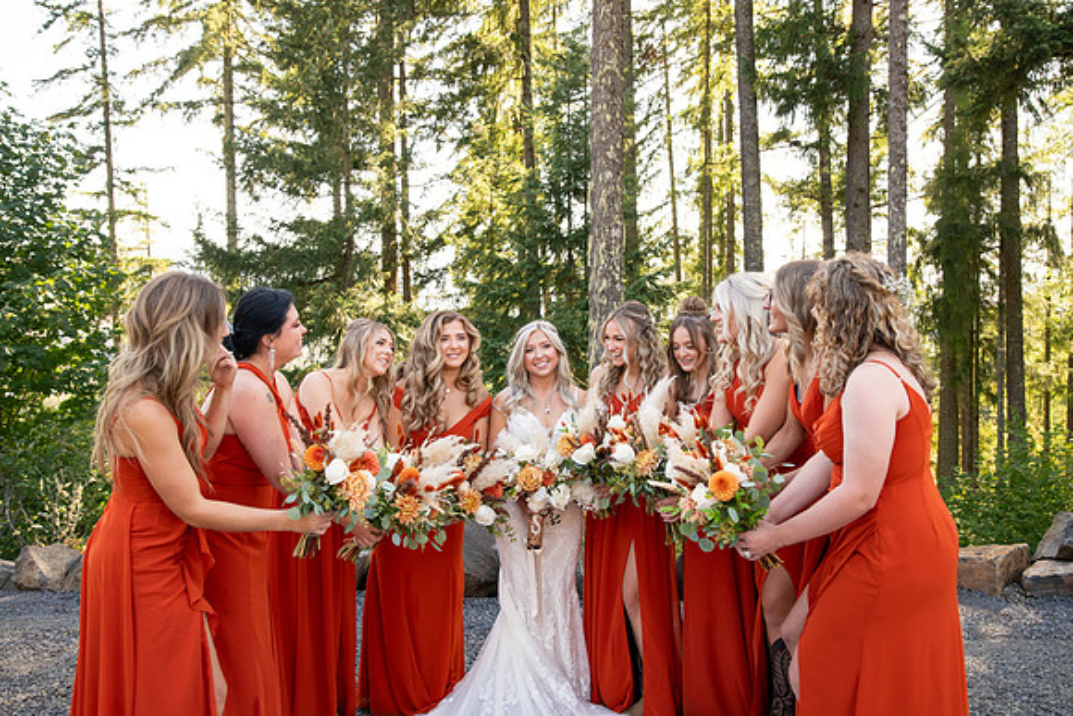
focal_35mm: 32
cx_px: 536
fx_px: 954
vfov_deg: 41.1
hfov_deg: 58.7
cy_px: 358
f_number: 5
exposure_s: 1/320
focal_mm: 32
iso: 640
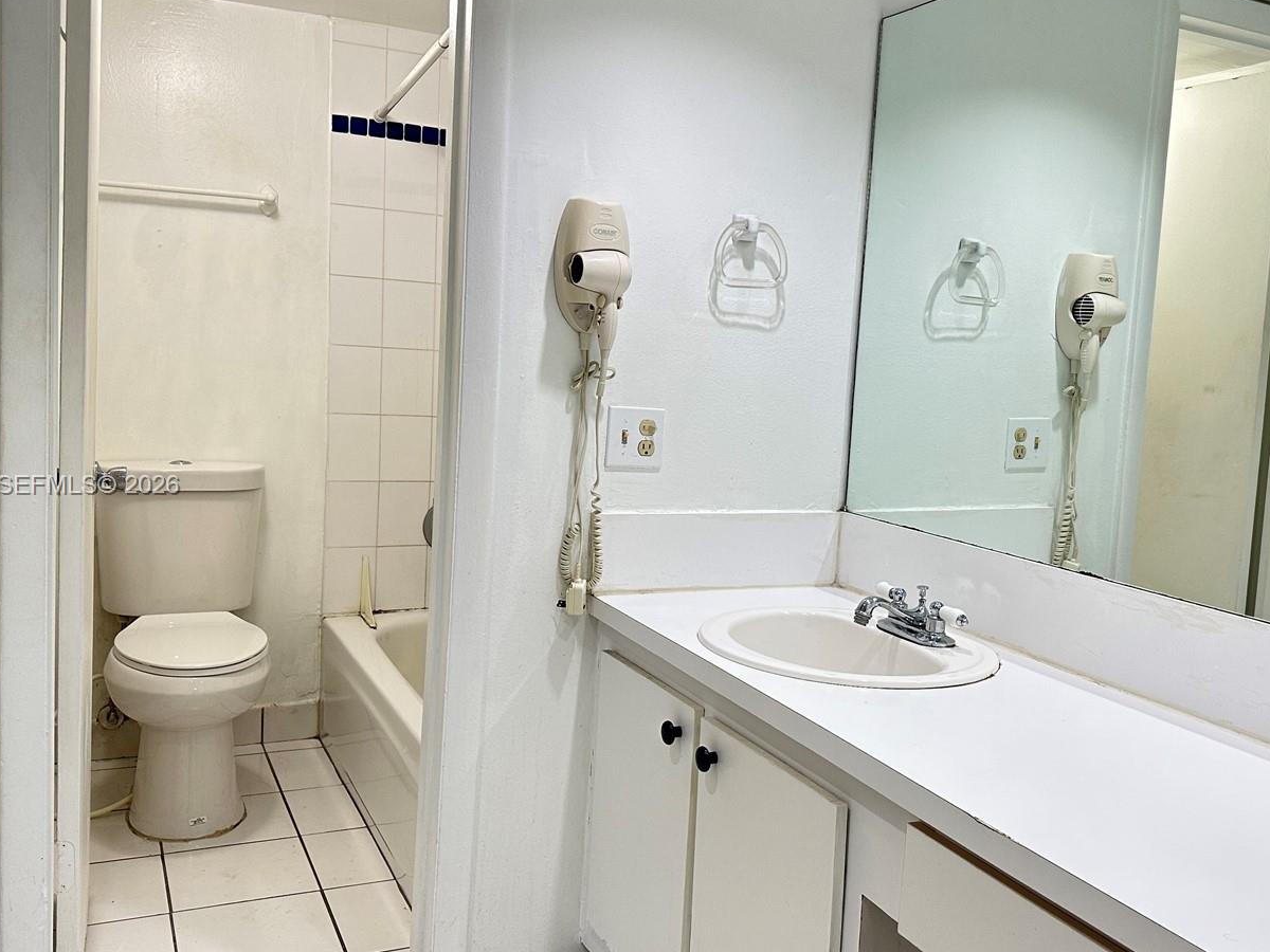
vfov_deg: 44.2
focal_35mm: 32
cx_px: 696
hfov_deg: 56.7
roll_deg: -3.7
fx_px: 1174
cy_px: 487
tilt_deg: -6.8
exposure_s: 1/60
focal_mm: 6.86
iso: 160
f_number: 1.78
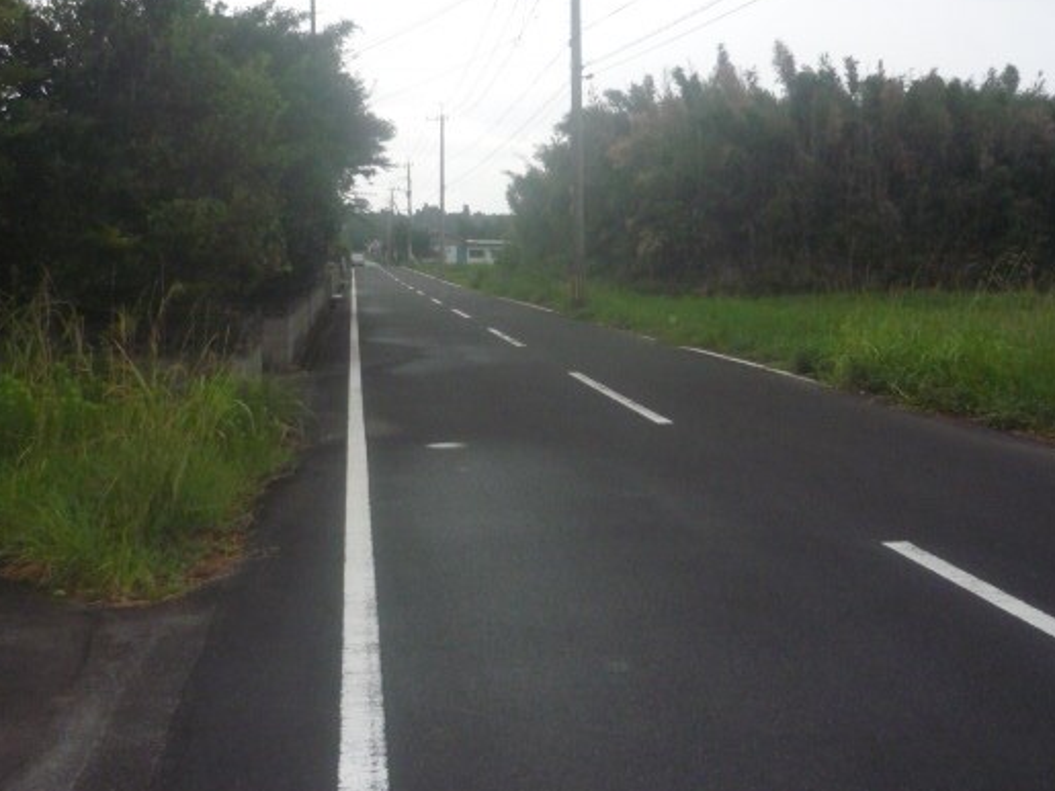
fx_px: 1249
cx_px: 477
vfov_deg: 35.0
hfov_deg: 45.7
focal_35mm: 41
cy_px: 330
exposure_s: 1/640
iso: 400
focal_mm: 5.5
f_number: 2.8
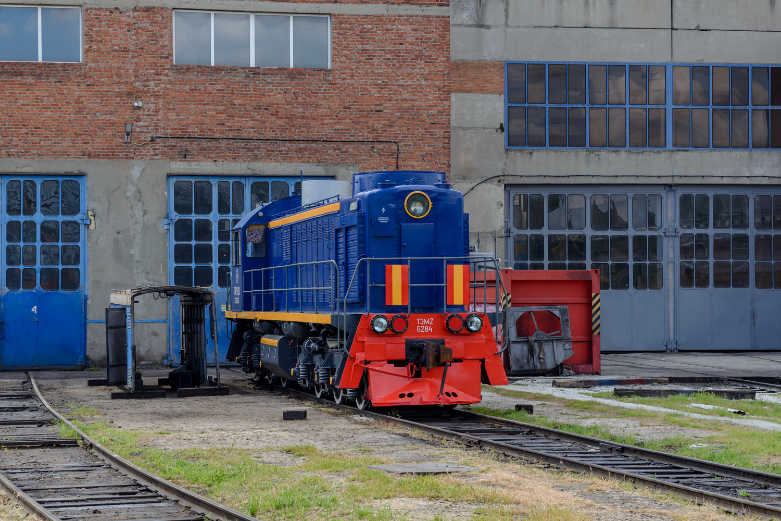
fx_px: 1692
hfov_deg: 26.0
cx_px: 390
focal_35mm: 78
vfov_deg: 17.5
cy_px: 260
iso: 200
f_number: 7.1
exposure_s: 1/250
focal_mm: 78
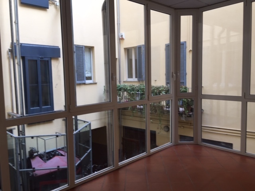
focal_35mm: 29
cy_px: 96
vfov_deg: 48.2
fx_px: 214
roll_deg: +1.4
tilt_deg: -6.4
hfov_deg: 61.7
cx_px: 128
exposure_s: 1/50
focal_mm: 4.15
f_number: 2.2
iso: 32
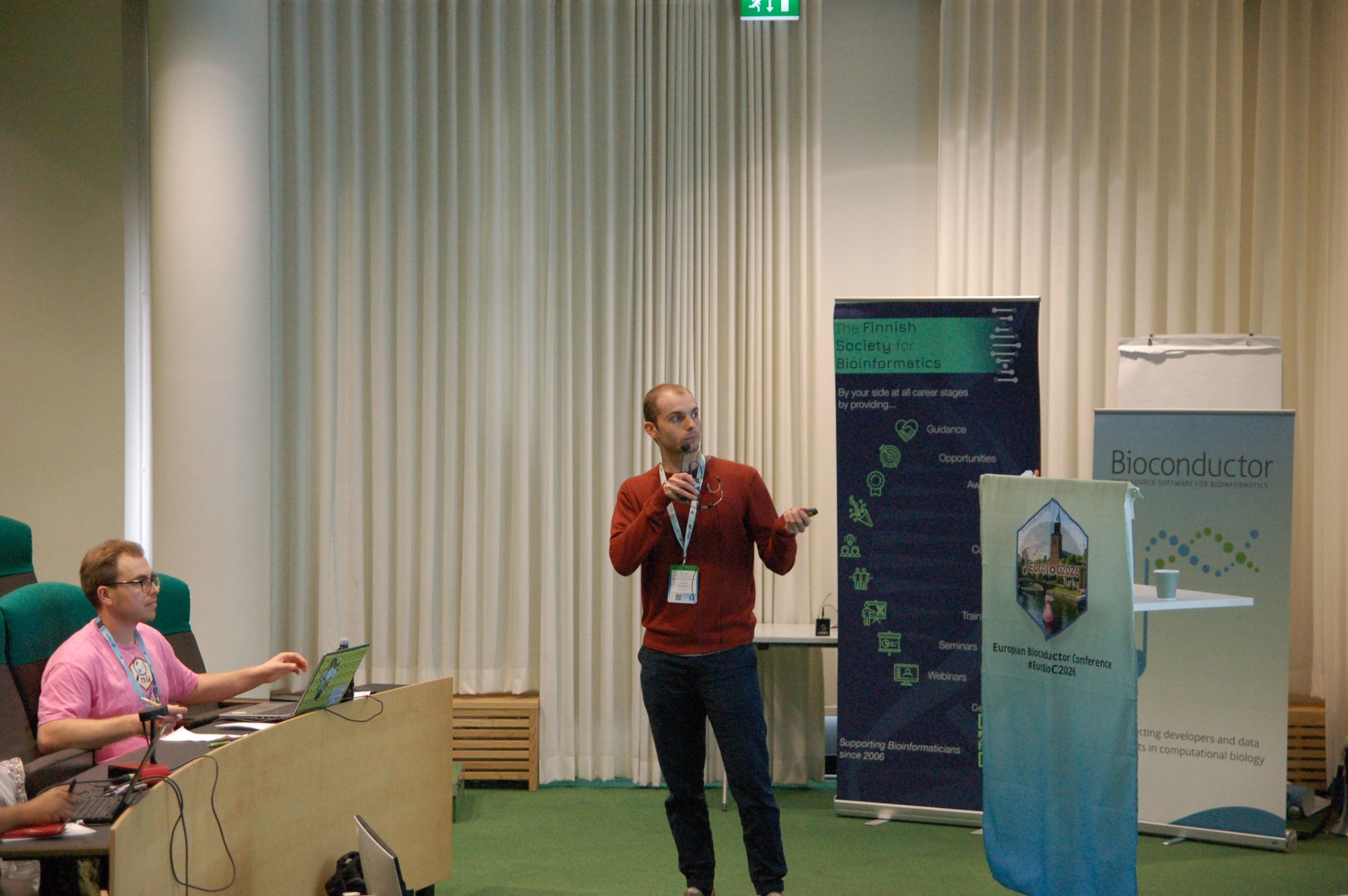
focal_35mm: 75
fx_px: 2806
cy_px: 448
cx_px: 674
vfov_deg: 18.2
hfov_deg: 27.0
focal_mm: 50
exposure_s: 1/125
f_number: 3.5
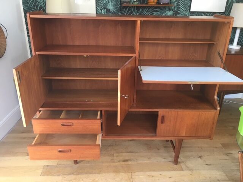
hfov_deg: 61.7
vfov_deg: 48.2
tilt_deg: -23.3
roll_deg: -1.6
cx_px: 122
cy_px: 91
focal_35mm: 29
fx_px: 204
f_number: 2.2
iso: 100
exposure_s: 1/33
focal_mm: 4.15
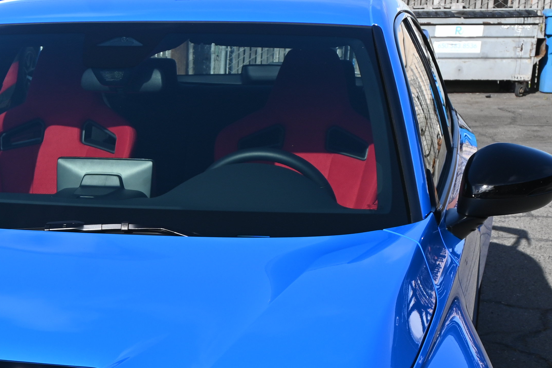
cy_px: 463
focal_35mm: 81
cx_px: -19
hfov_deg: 23.7
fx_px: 1246
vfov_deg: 16.0
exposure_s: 1/400
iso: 100
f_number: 7.1
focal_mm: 21
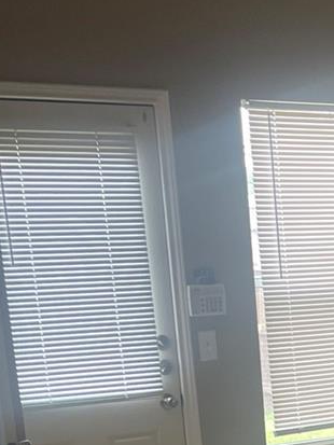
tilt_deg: -12.0
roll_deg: +3.0
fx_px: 1196
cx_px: 491
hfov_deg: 14.8
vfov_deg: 19.7
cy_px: 546
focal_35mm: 93
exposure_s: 1/120
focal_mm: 5.1
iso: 125
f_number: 1.6
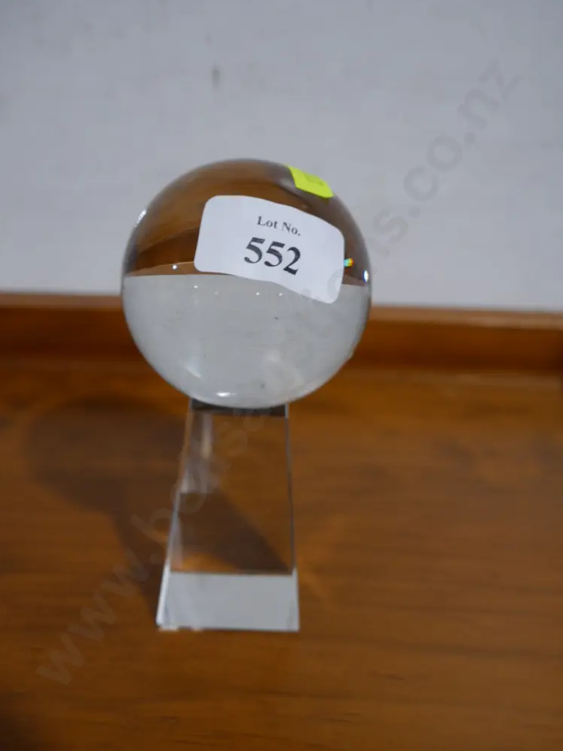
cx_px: 277
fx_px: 932
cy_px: 376
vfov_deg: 43.9
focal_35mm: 43
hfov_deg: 33.6
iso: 400
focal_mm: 21
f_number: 4.6
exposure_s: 1/60
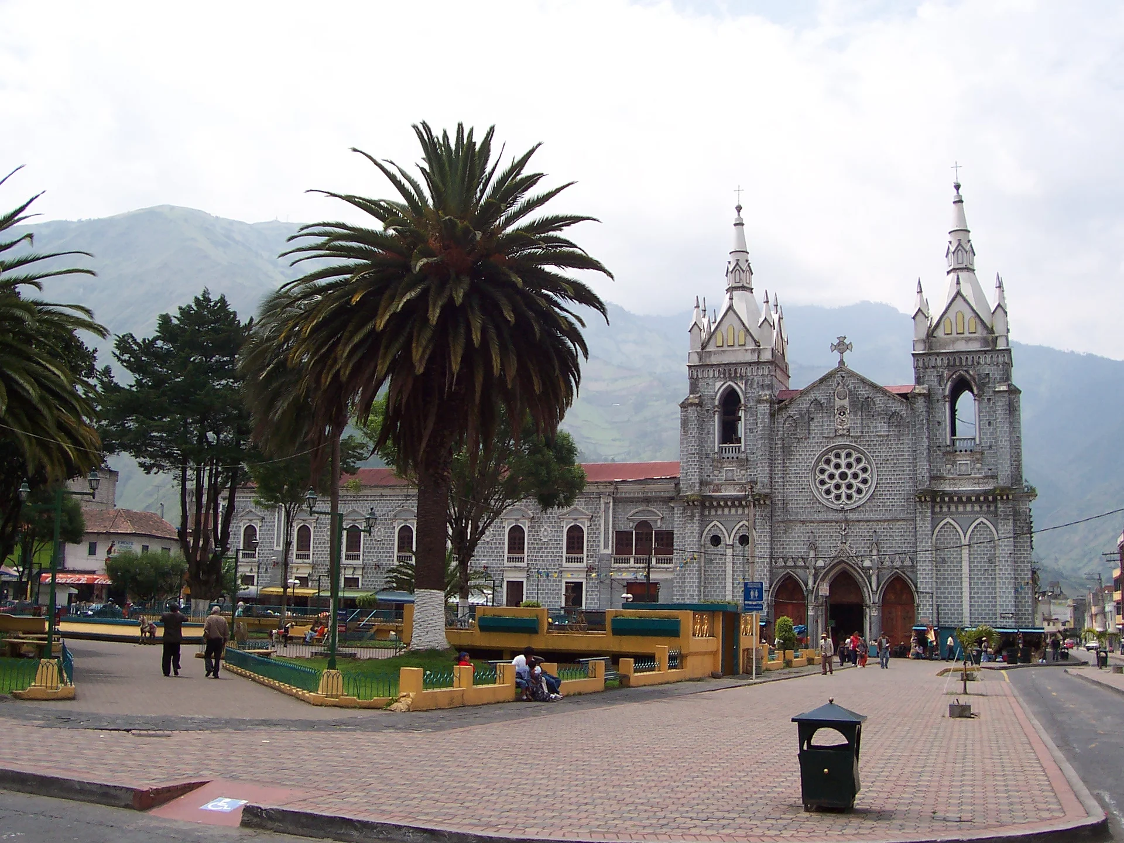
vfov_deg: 38.7
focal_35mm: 37
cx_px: 562
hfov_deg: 50.1
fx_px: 1201
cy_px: 422
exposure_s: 1/750
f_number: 5.6
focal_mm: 5.6
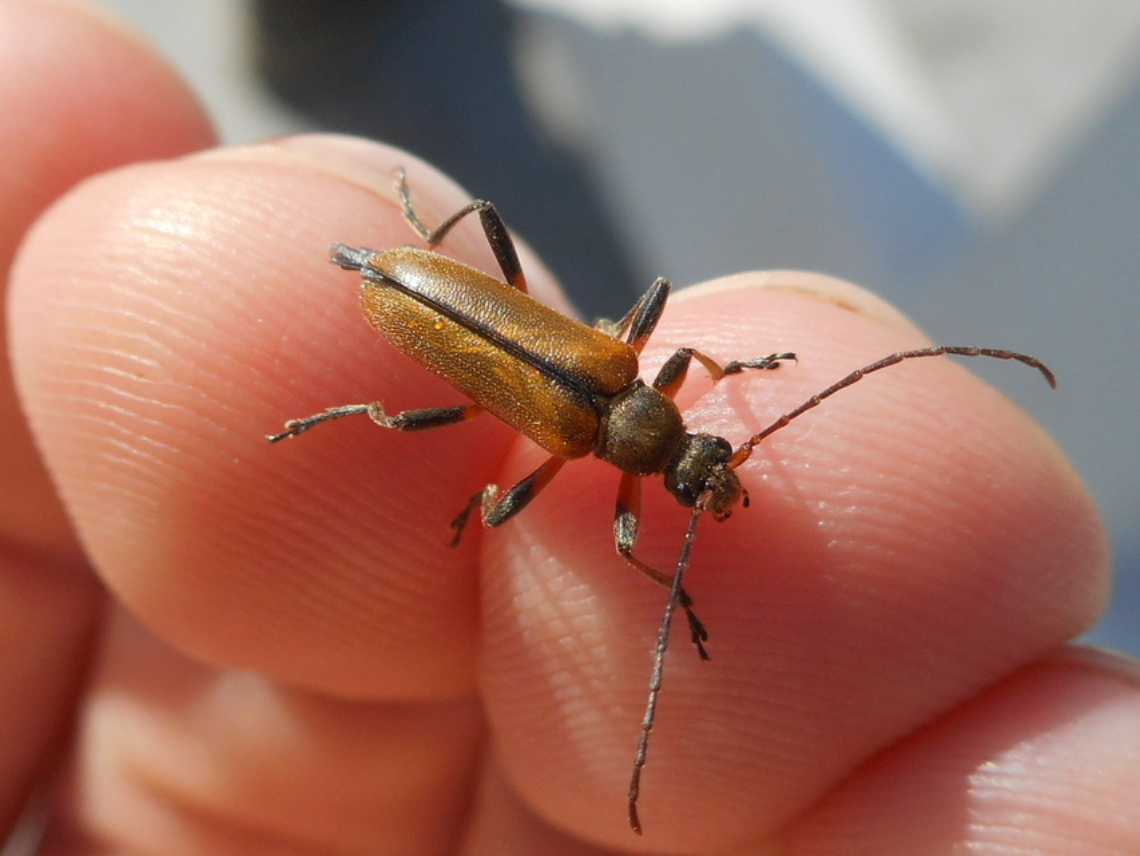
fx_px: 1120
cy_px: 428
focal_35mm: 34
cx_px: 570
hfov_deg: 54.0
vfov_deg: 41.8
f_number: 4.2
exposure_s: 1/500
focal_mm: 6
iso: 80
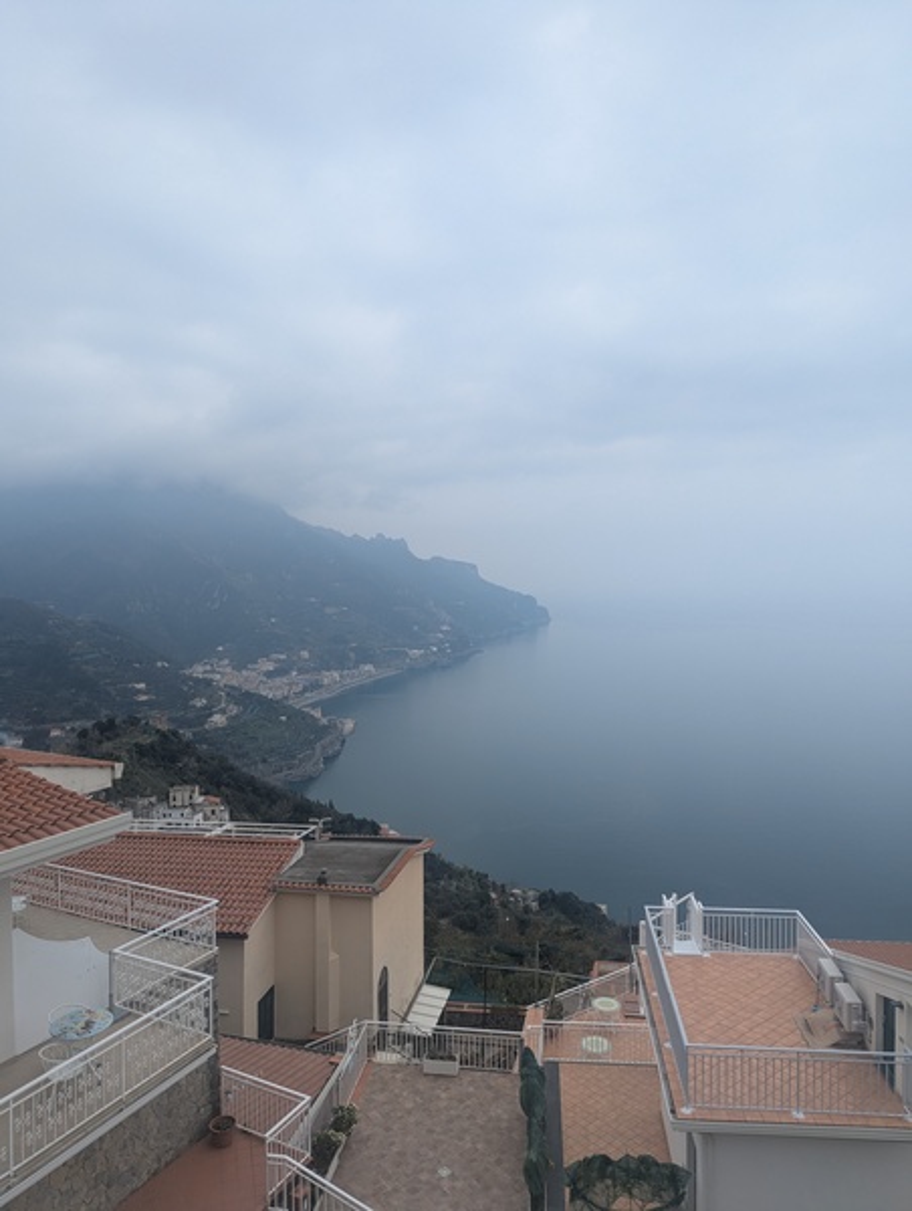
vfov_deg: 71.5
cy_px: 606
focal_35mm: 24
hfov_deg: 57.0
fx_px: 841
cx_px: 456
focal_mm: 6.81
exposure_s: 1/1490
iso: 54
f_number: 1.85
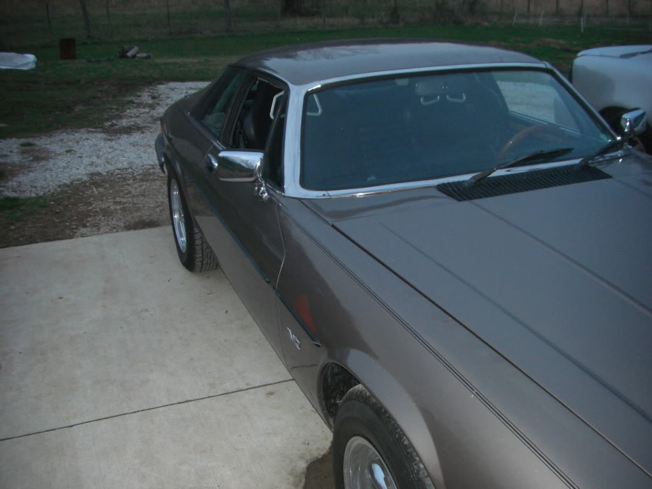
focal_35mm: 38
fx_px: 716
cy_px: 244
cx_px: 326
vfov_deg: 37.7
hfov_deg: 49.0
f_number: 3.4
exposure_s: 1/60
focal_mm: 6.3
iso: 200
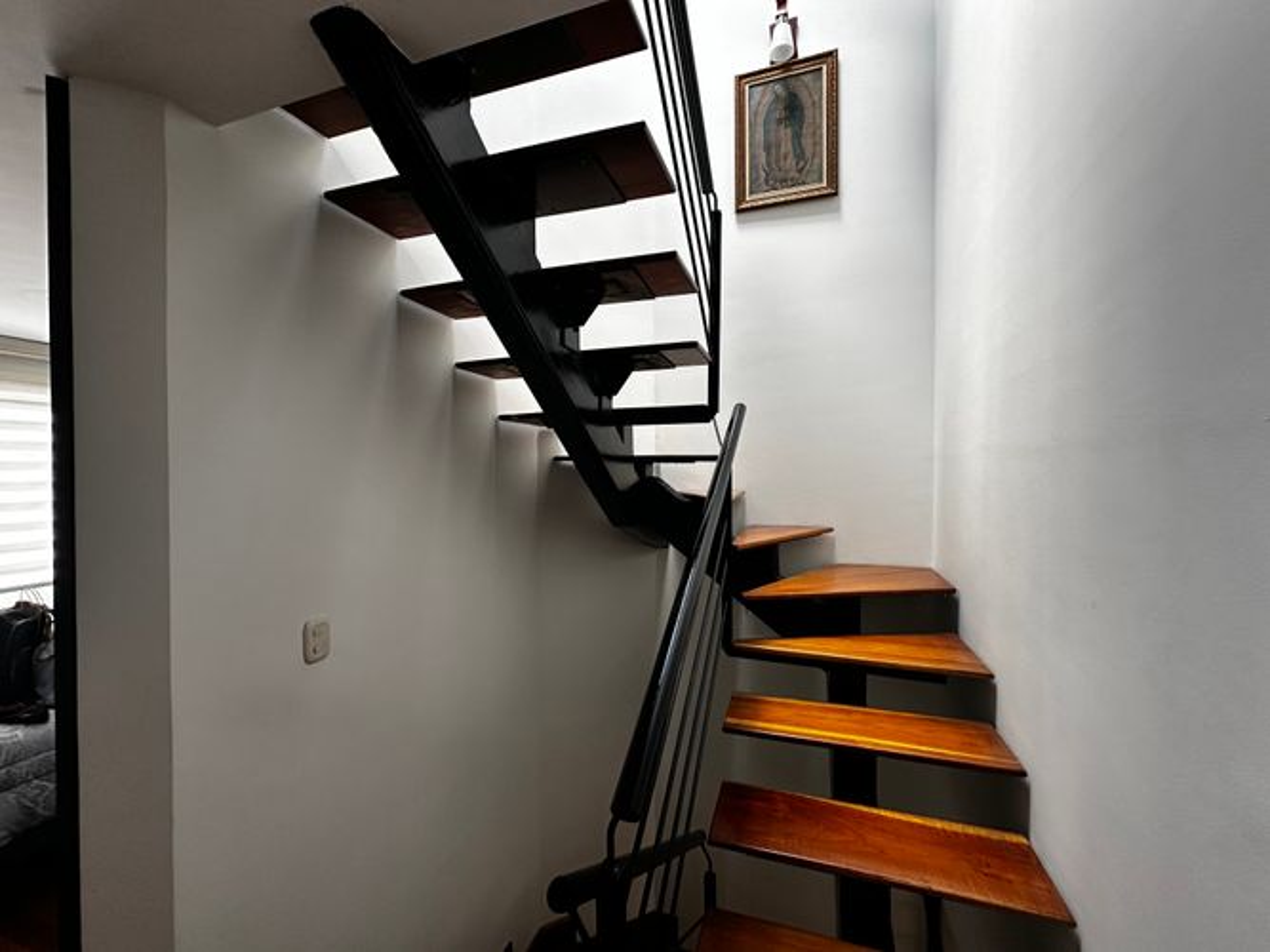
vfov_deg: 85.7
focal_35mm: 14
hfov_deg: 102.1
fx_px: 514
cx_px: 635
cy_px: 476
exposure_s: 1/99
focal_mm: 2.22
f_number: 2.2
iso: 100
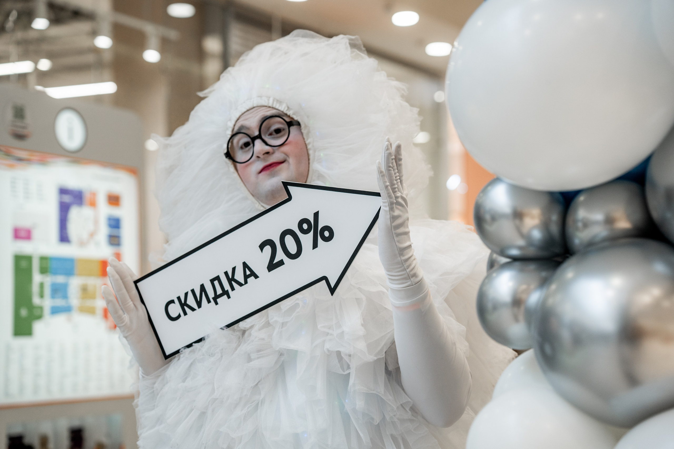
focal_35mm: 75
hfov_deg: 27.0
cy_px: 224
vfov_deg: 18.2
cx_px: 337
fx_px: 1404
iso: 1250
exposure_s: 1/320
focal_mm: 75
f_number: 4
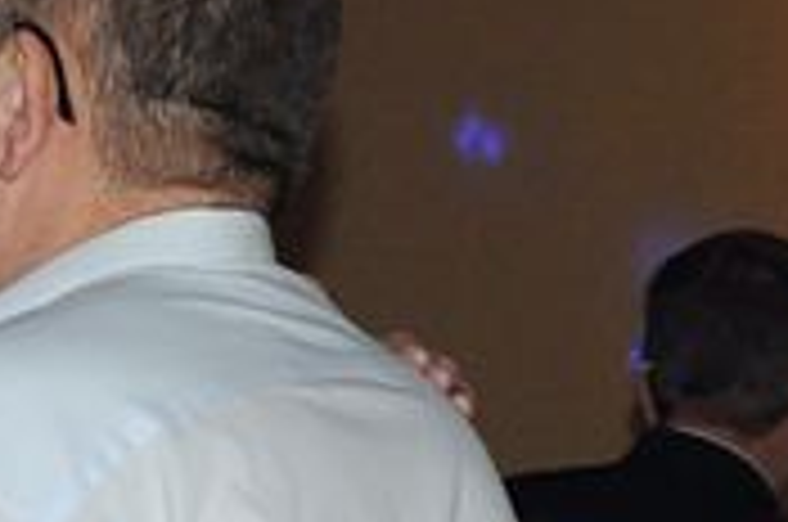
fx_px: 4457
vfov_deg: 6.6
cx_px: 23
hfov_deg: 10.0
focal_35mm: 204
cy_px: 934
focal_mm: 28
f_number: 4.5
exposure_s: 1/60
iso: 1250
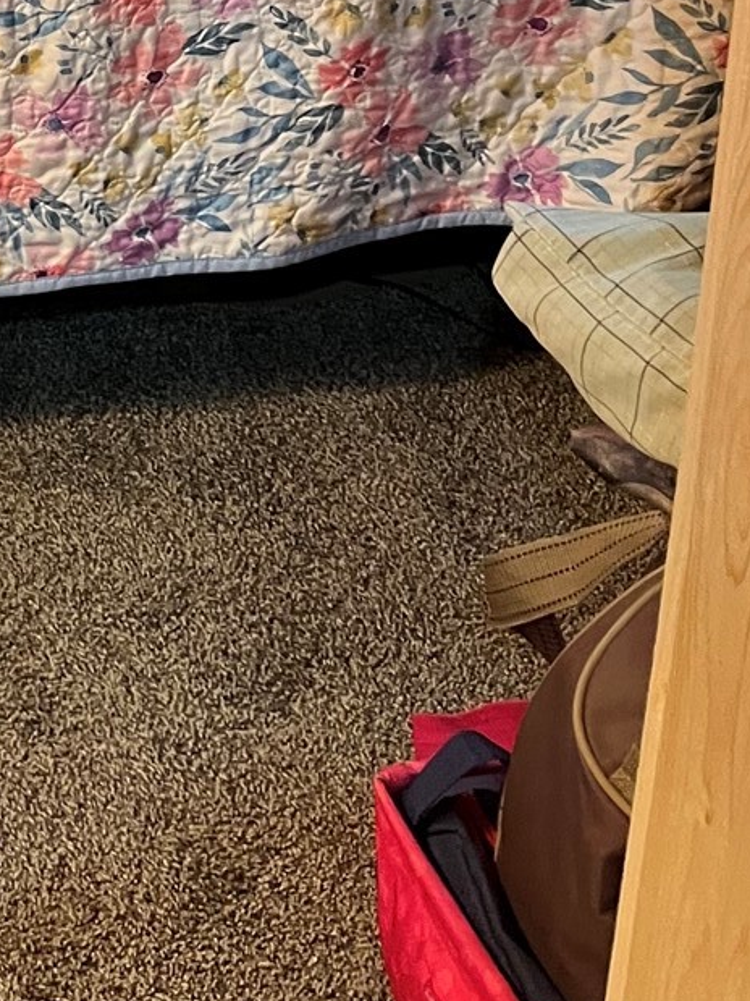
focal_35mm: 86
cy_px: -636
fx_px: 2485
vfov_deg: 19.0
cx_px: -456
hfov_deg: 15.5
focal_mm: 5.1
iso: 250
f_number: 1.6
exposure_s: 1/60
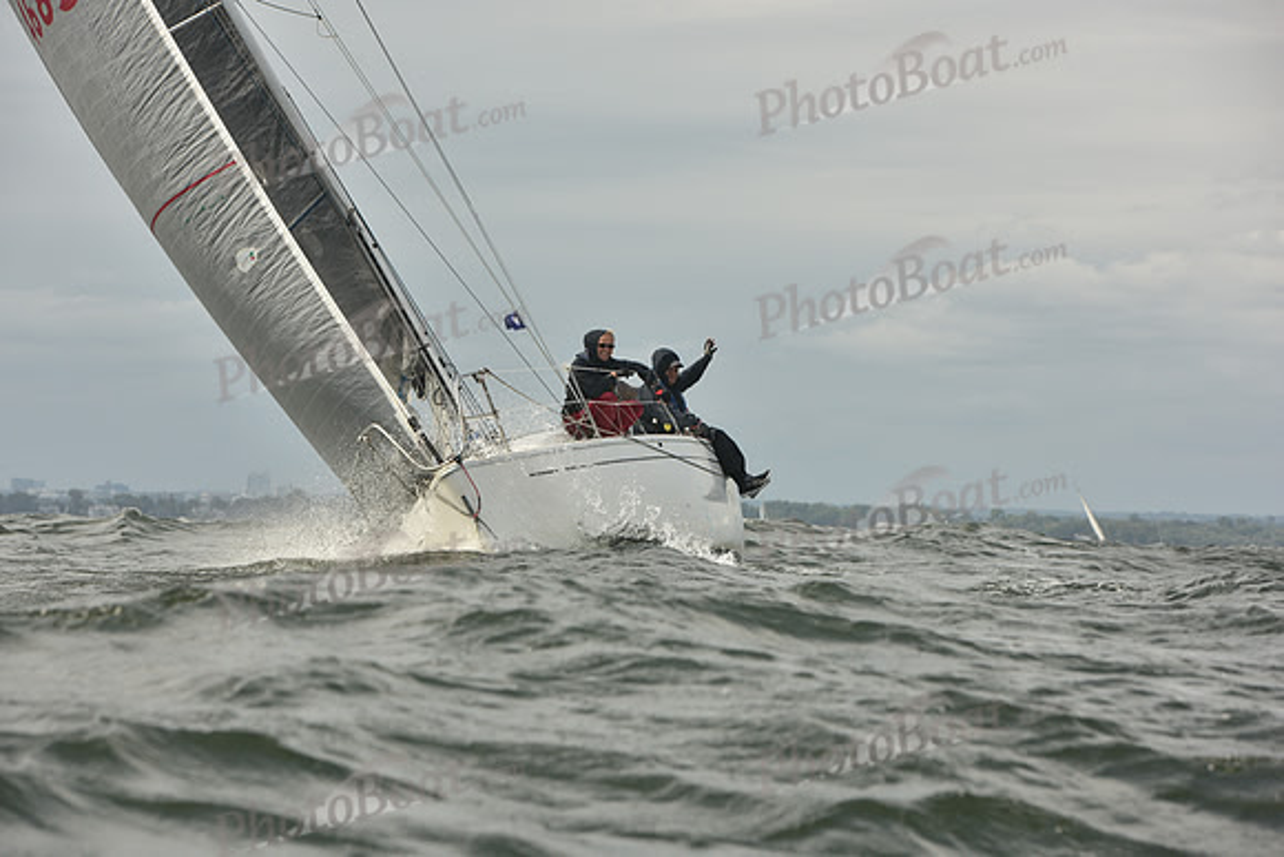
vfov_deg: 8.6
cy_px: 428
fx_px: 5708
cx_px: 642
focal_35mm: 160
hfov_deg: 12.8
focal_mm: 160
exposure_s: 1/1250
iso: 320
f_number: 10
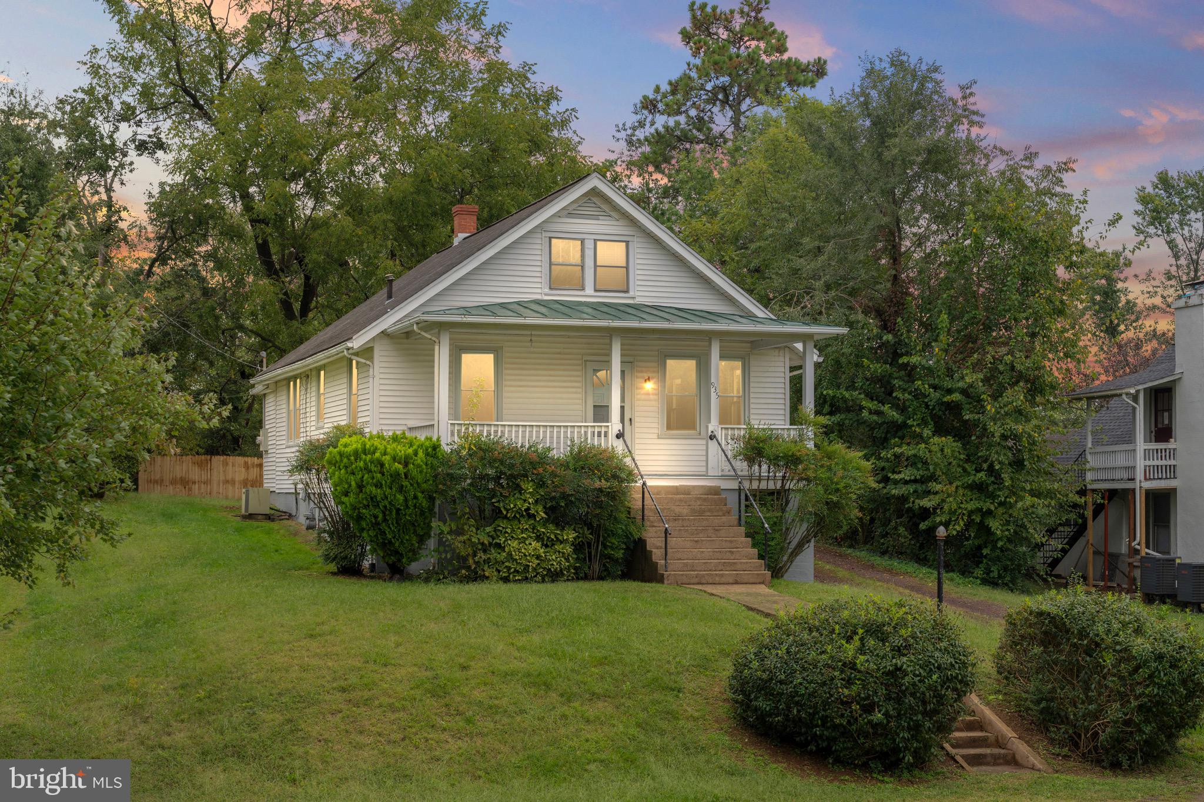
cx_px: 602
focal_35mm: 50
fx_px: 1672
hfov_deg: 39.6
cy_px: 401
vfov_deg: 27.0
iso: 200
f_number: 9
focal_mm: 50
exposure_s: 1/40
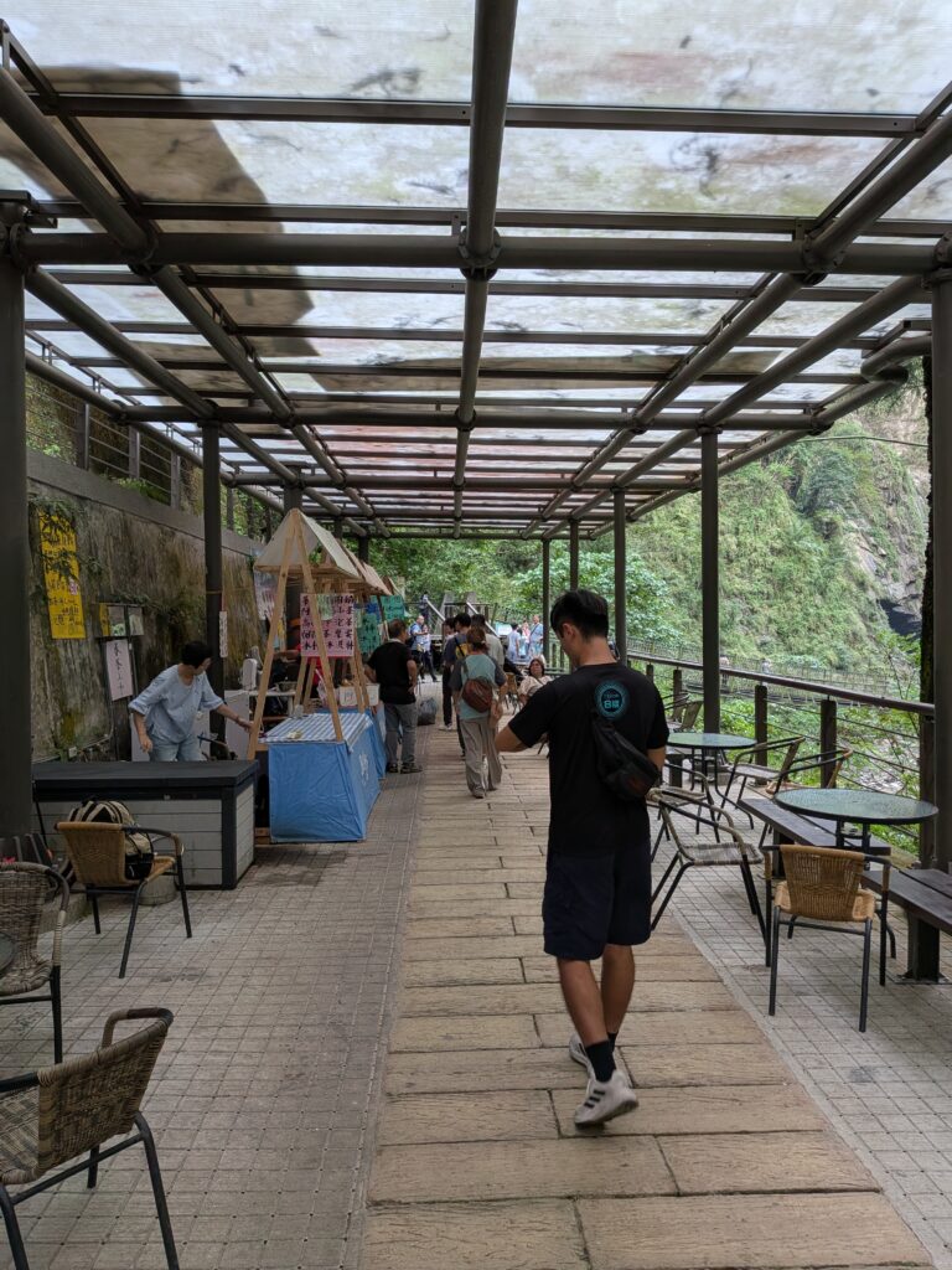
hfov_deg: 56.8
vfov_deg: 71.6
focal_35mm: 24
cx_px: 476
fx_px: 880
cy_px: 635
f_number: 1.7
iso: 52
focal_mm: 4.53
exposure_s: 1/85.3
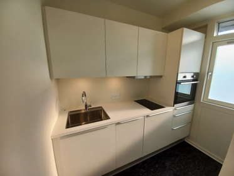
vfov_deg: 89.9
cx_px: 117
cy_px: 88
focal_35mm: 13
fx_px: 88
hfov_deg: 106.2
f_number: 2.2
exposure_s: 1/232
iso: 40
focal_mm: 1.42
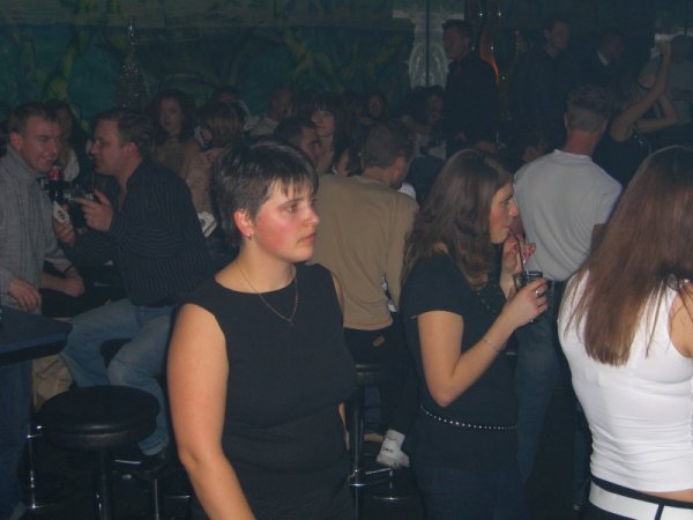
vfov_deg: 25.7
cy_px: 260
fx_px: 1141
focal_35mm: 57
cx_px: 346
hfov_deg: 33.8
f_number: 3.6
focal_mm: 11.8
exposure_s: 1/60
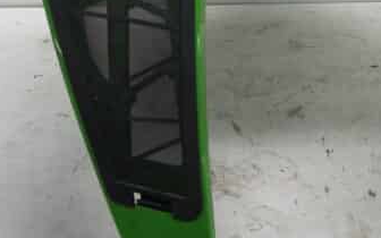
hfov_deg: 24.2
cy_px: -1
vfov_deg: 15.3
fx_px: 872
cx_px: 315
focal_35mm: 84
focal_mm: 18
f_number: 3.5
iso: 125
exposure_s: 1/60
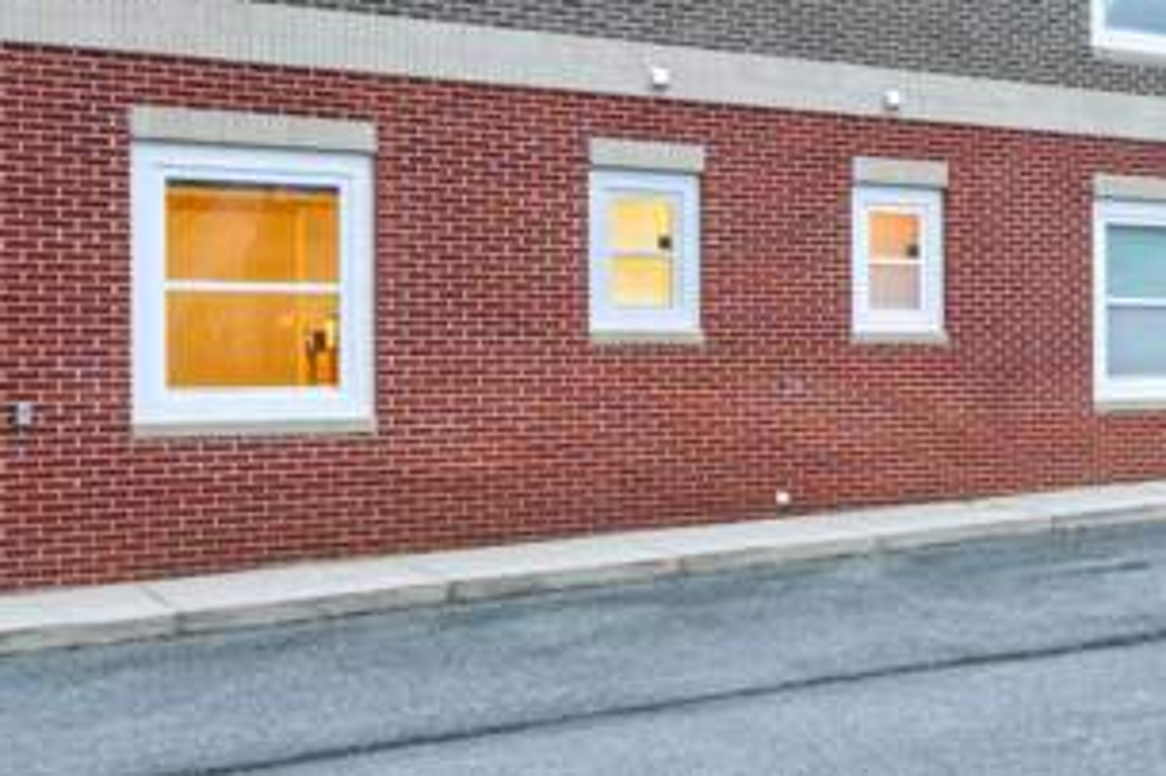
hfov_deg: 33.2
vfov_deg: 24.4
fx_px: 1793
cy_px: 378
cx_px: 1143
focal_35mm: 55
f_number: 16
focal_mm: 14.1
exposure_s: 4
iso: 100
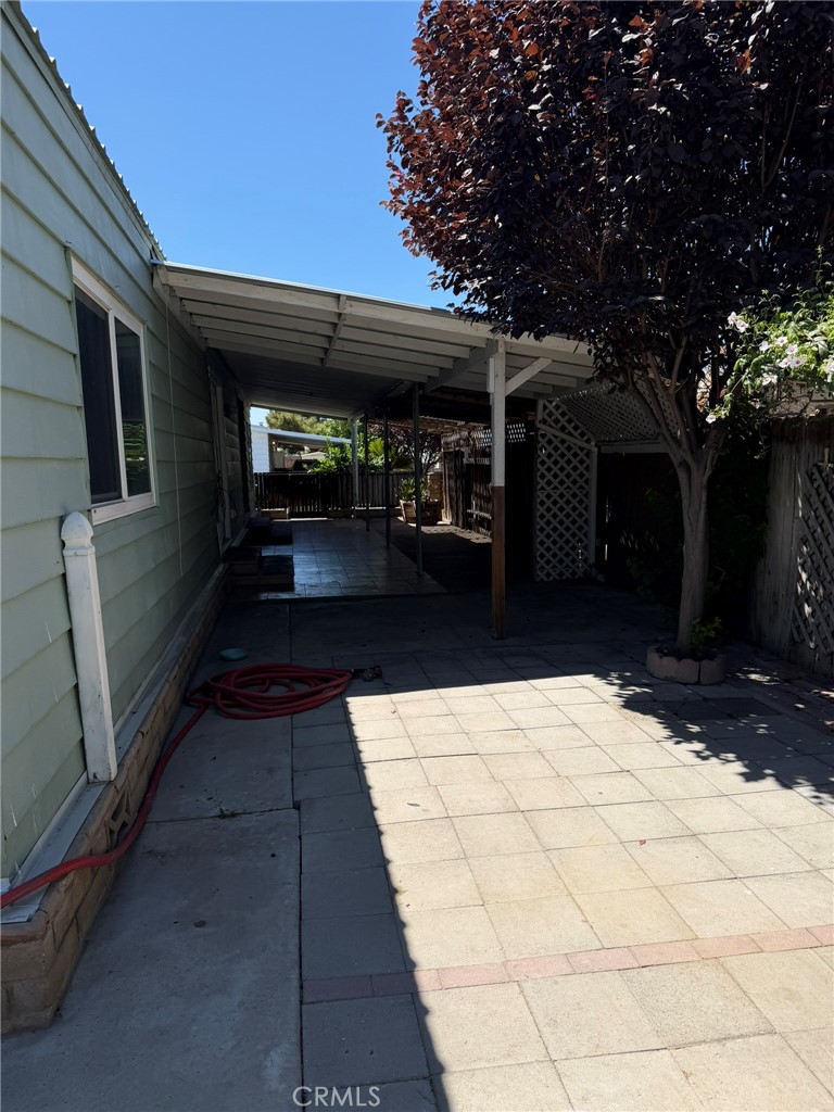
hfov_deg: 56.8
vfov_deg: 71.6
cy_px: 556
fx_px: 771
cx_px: 417
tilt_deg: -7.9
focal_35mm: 24
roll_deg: +0.8
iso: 80
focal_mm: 6.76
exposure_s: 1/5319
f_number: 1.78
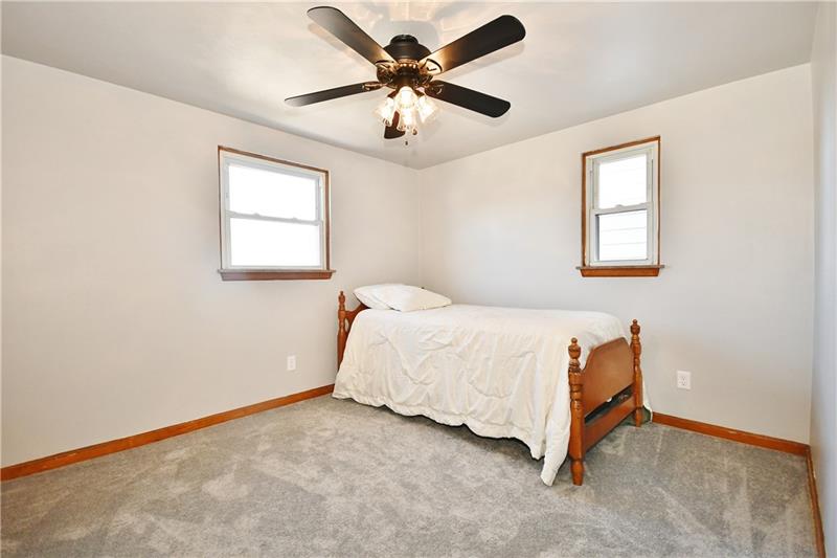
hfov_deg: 100.4
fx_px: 349
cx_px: 418
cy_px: 279
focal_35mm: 15
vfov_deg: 77.3
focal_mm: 10
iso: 800
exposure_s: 1/160
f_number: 4
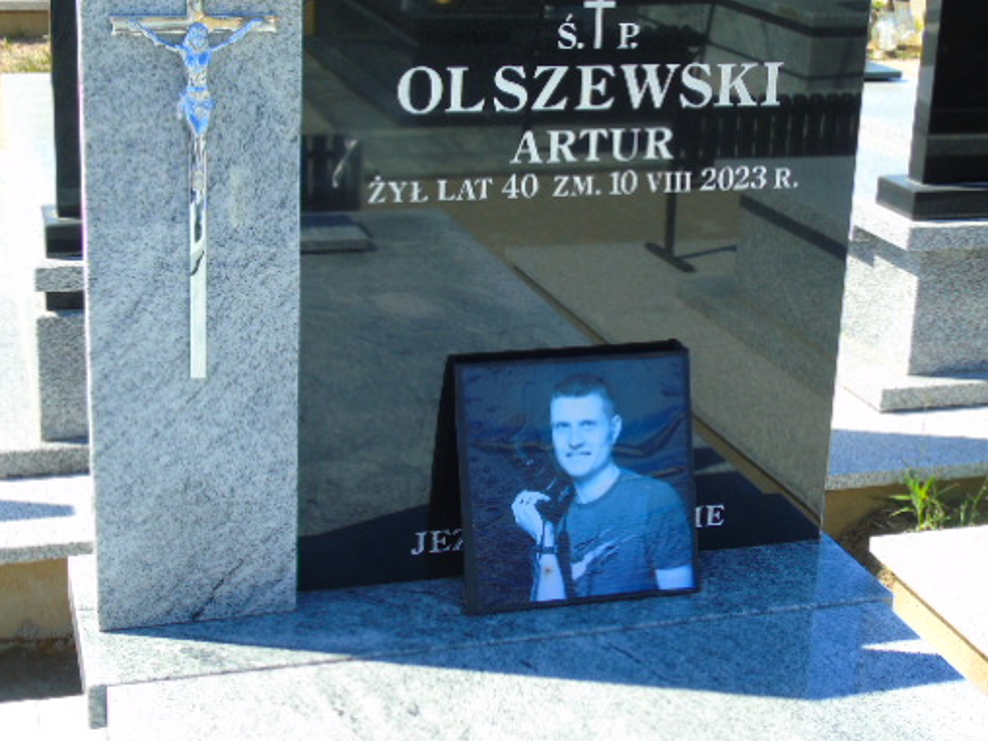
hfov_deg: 33.2
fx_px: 1655
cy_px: 298
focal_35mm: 58
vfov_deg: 25.2
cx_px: 515
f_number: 4.1
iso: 80
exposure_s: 1/250
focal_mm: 8.2
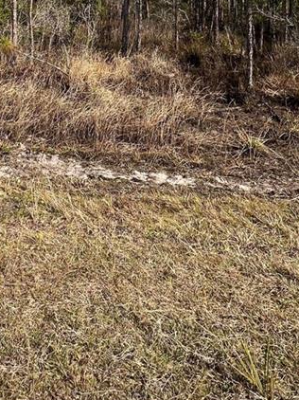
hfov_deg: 37.9
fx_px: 427
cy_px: -8
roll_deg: -1.0
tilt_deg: +1.6
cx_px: 83
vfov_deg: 42.6
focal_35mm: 37
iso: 32
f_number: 1.8
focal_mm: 1.57
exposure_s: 1/881
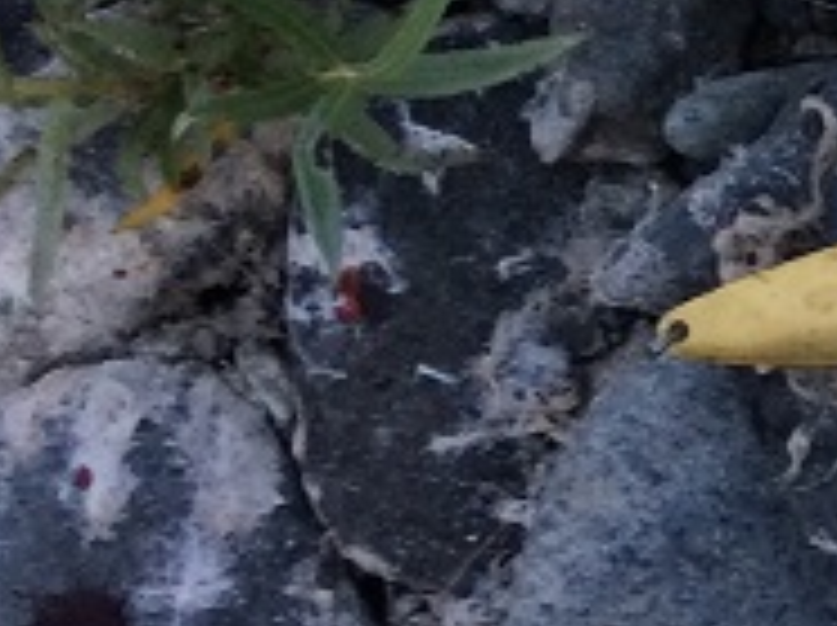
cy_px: 63
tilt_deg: -81.8
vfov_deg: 11.8
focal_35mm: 125
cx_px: 1696
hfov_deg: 13.4
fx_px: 3019
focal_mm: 4.15
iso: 64
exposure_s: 1/30
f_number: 2.2
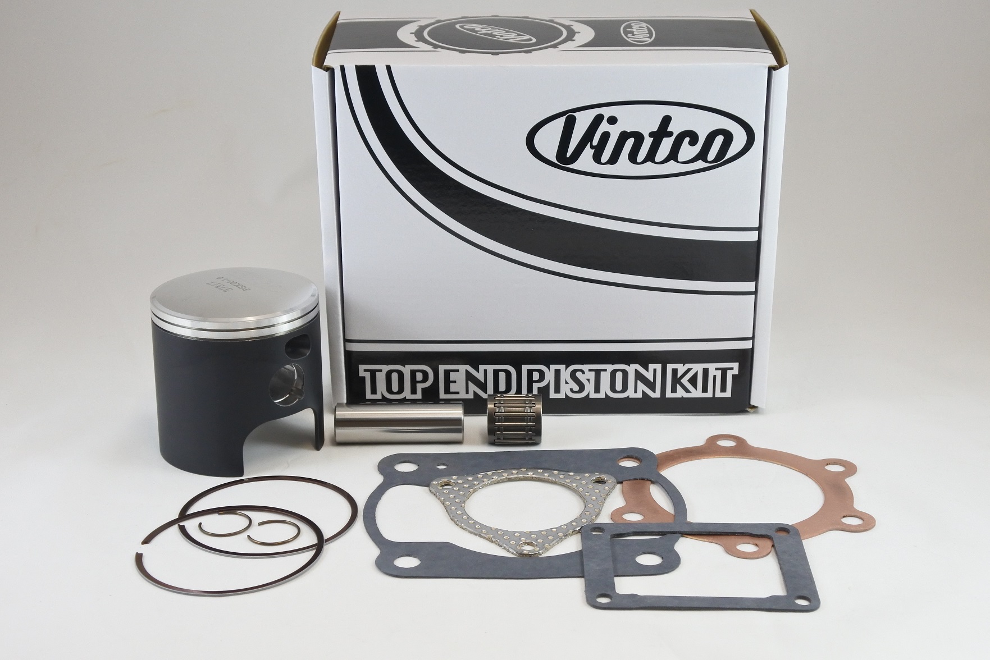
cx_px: 495
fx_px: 1458
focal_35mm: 53
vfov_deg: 25.5
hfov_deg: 37.5
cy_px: 330
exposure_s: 1/125
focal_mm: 19.7
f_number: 4.5
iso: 500
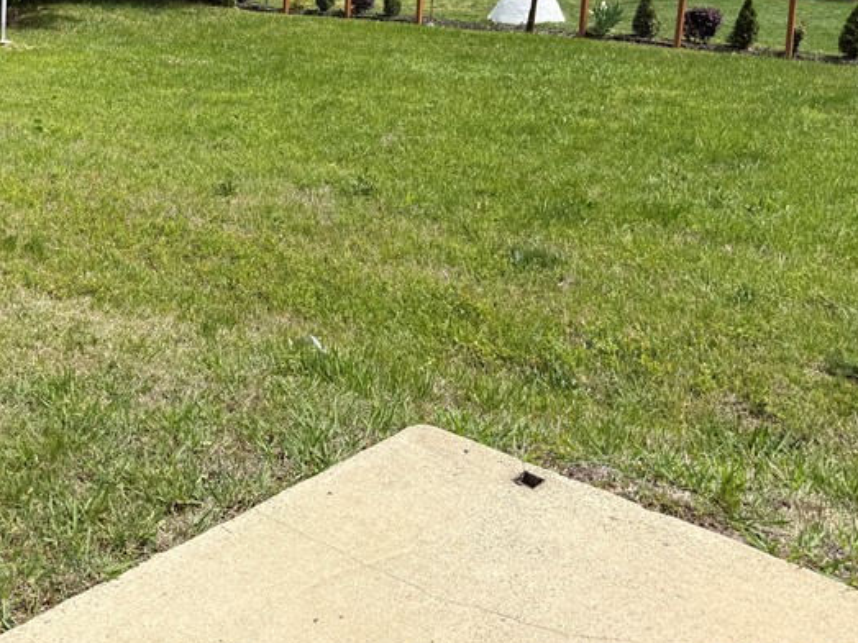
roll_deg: -0.1
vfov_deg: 29.6
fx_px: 1165
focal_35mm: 47
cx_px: 182
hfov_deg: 39.0
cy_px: 61
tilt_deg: -10.8
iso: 80
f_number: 1.78
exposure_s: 1/3584
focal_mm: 6.76
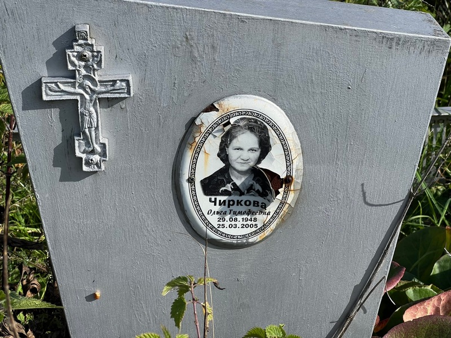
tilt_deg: -27.2
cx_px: 226
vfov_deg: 19.1
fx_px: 1003
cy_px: 169
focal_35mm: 77
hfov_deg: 25.3
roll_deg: +0.2
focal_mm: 9
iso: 32
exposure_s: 1/827
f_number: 2.8
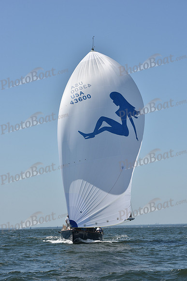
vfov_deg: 23.6
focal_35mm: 86
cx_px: 94
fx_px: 670
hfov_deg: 15.9
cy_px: 140
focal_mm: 86
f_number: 9
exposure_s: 1/1250
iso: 250
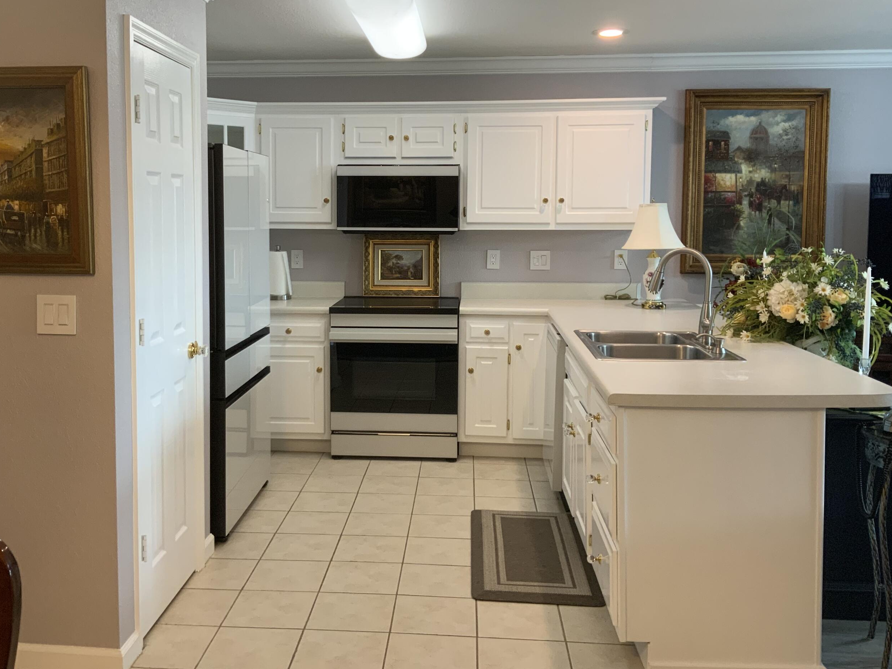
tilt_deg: -4.4
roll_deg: -0.2
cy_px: 271
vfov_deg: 40.5
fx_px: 902
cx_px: 390
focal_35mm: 35
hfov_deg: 52.5
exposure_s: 1/60
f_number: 1.8
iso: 80
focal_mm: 3
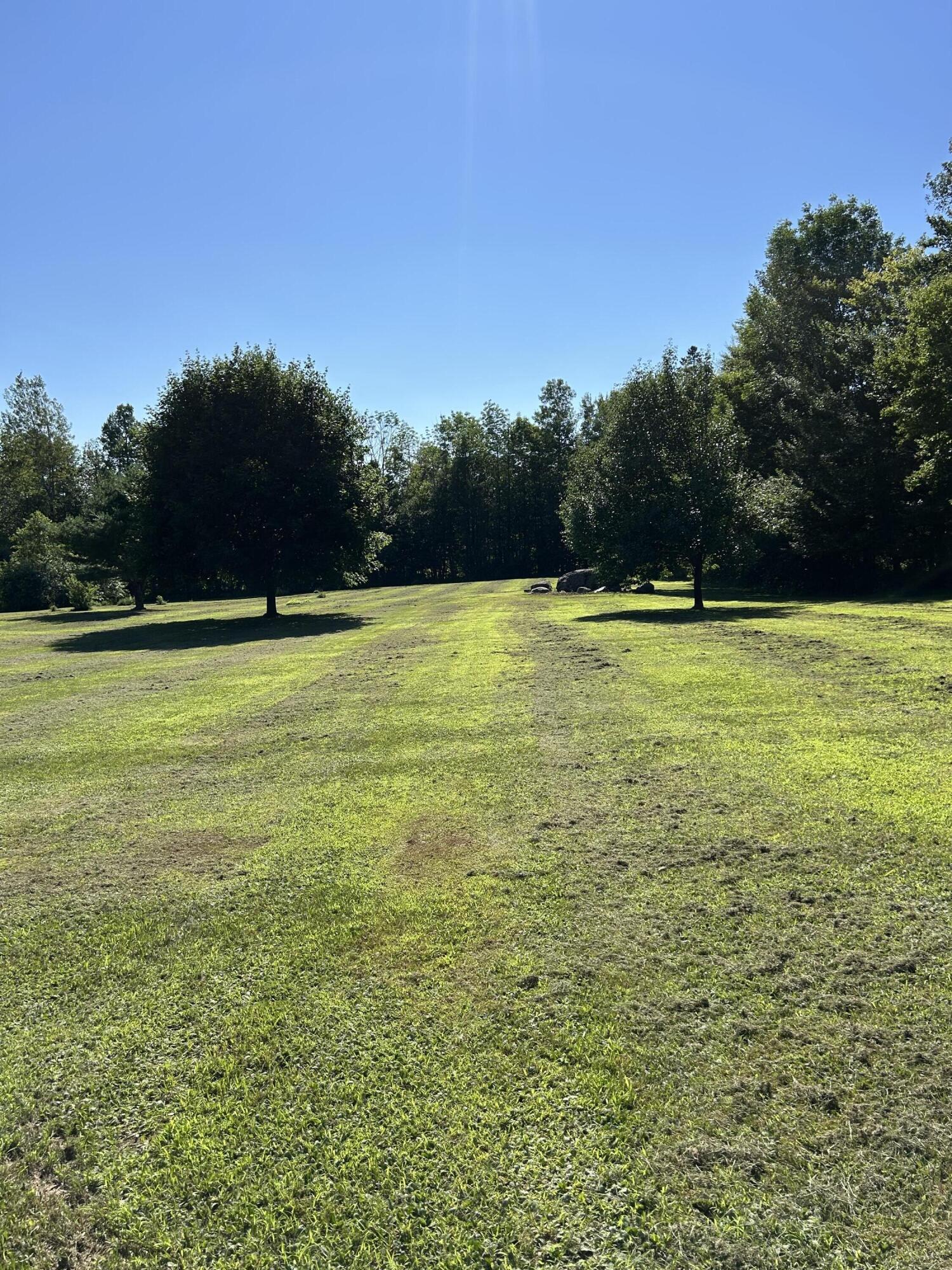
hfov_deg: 53.1
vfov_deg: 67.3
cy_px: 635
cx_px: 476
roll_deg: +0.4
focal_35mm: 26
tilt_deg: -6.7
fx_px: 953
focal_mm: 5.7
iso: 50
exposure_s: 1/5076
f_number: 1.5
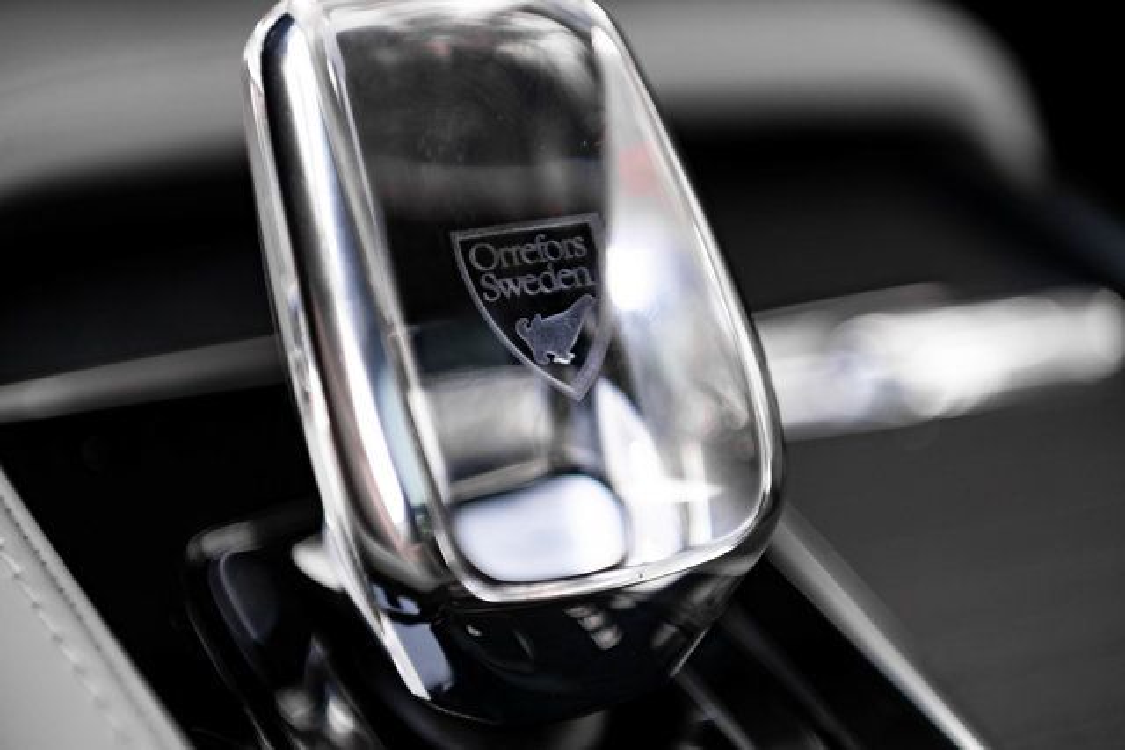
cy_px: 375
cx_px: 562
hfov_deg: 28.8
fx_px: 2188
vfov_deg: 19.5
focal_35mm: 70
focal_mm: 70
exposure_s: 1/200
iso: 640
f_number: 3.2
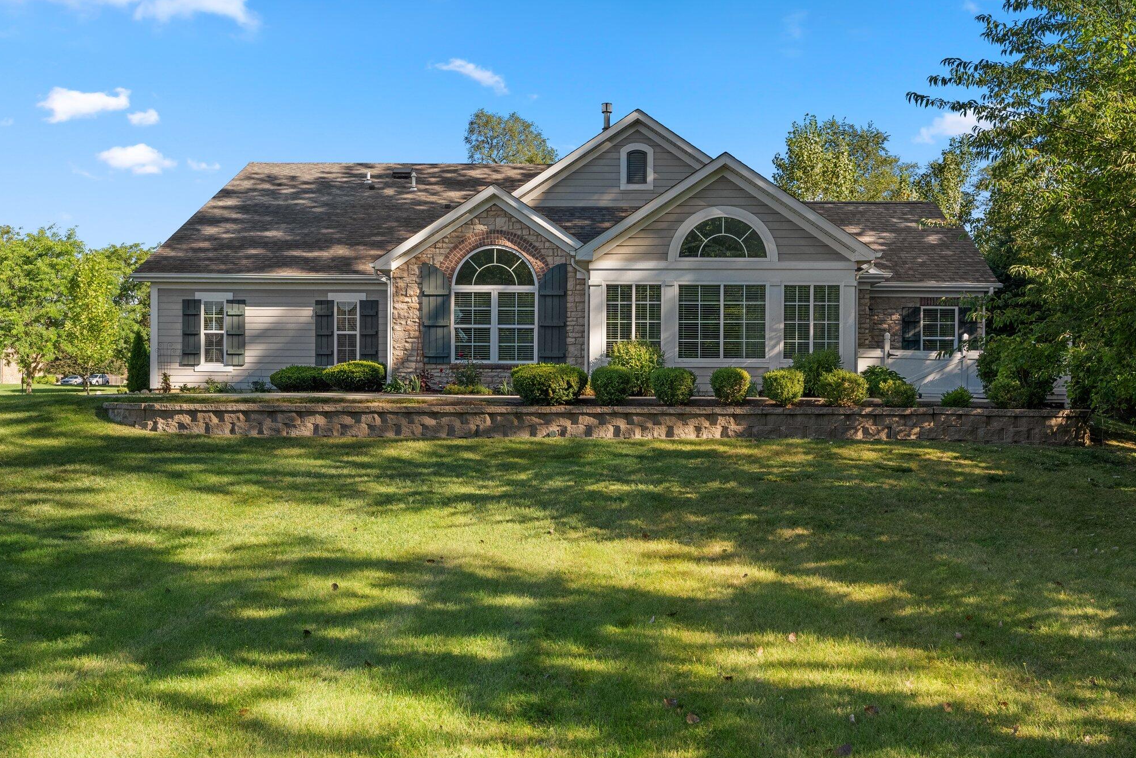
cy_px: 381
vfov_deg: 41.1
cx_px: 565
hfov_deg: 58.7
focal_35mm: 32
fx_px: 1010
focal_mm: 21.2
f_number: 9
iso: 800
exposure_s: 1/250
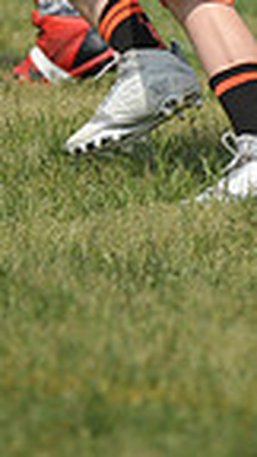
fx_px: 16852
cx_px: 124
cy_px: -289
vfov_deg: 1.6
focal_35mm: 1391
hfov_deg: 0.9
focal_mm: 330
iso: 640
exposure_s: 1/5000
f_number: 4
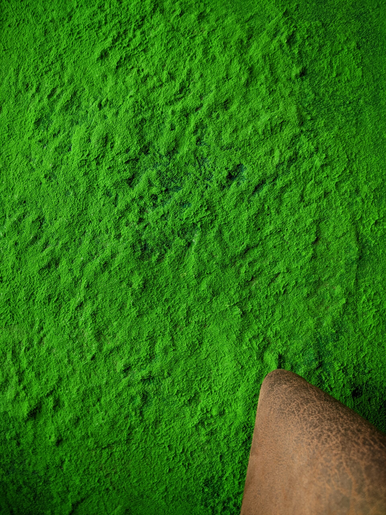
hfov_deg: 51.4
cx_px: 193
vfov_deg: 65.3
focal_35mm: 27
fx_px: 401
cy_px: 258
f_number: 1.8
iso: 83
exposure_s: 1/25
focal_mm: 4.44
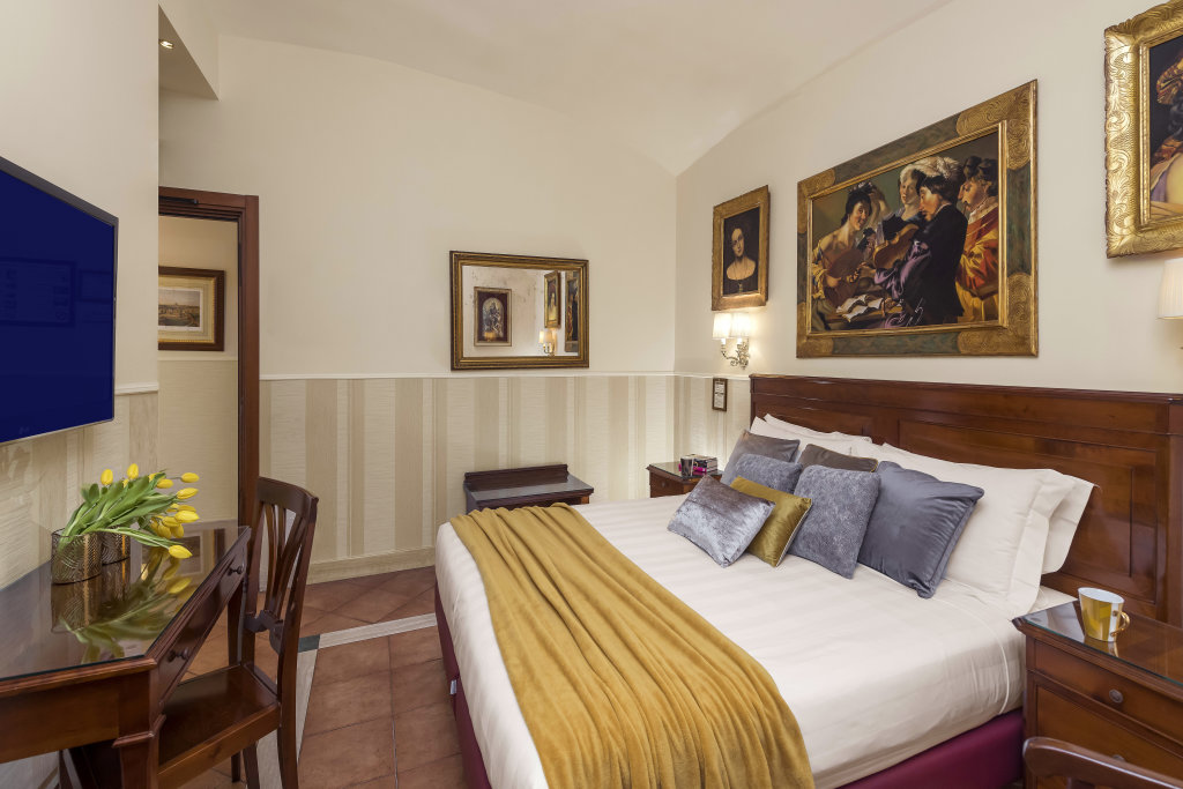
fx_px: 526
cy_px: 394
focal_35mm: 16
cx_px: 592
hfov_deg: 96.7
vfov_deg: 73.8
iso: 800
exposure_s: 1/80
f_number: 5.6
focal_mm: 16
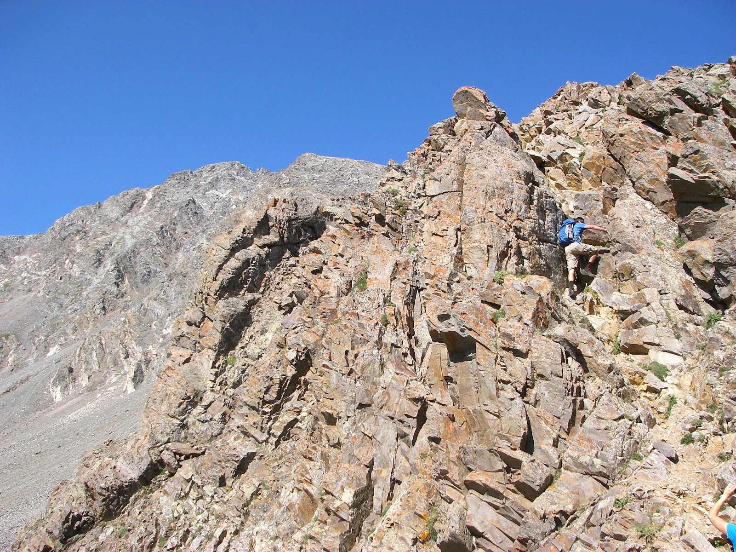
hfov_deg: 49.0
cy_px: 276
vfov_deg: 37.7
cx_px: 368
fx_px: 808
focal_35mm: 38
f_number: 6.6
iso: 64
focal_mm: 6.3
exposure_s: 1/200
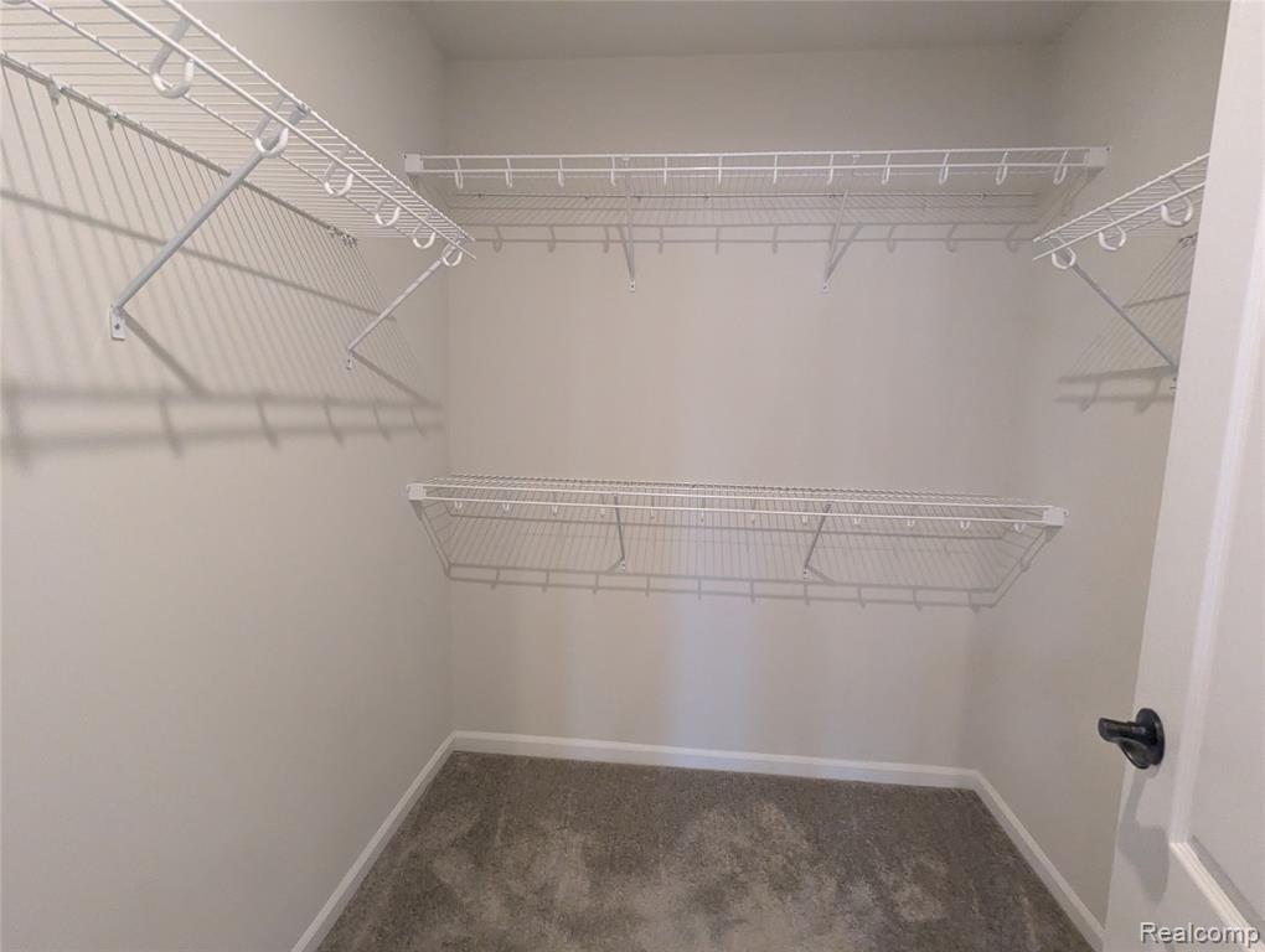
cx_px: 632
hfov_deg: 94.4
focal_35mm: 16
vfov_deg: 78.2
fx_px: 586
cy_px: 476
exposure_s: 1/60
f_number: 2.2
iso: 444
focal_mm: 2.35
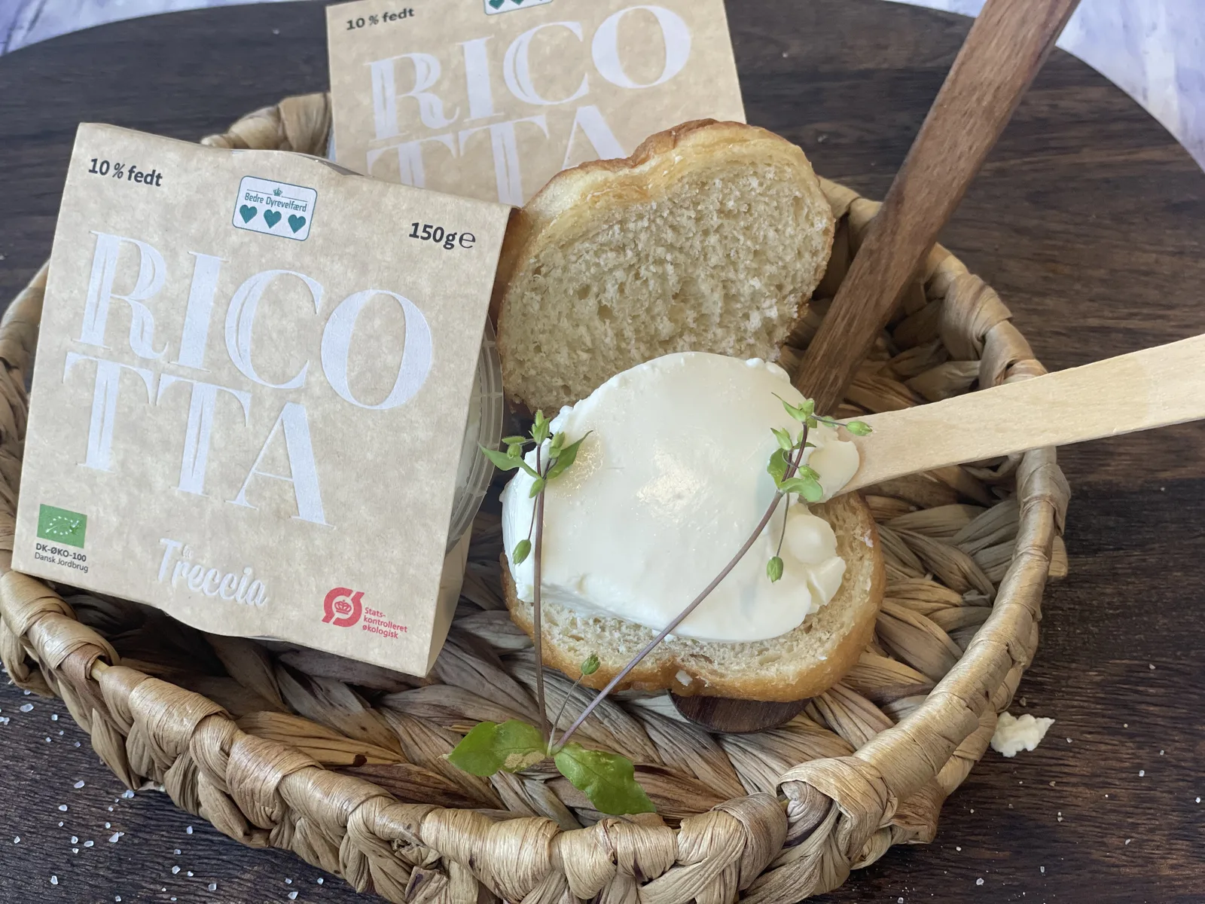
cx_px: 602
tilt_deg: -49.1
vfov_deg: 28.0
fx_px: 1810
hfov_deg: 36.8
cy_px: 452
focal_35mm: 52
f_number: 2
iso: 100
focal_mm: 6
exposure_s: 1/100
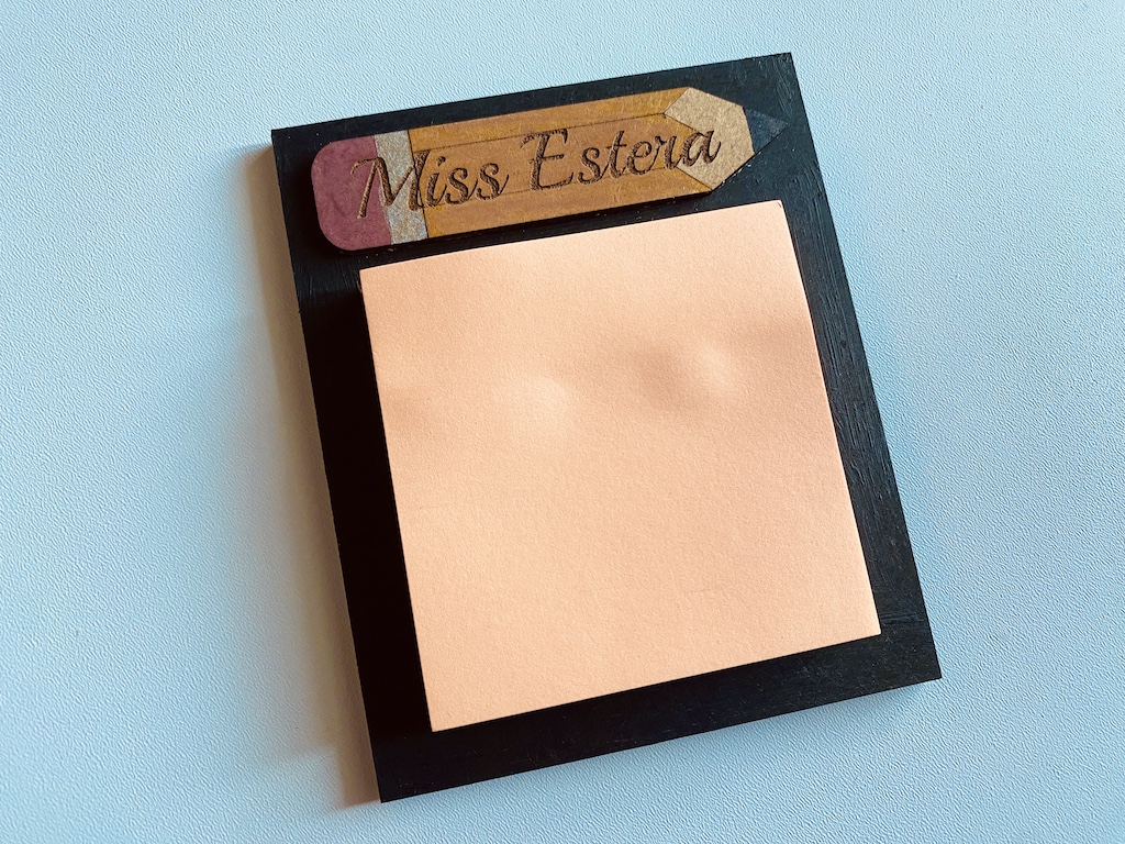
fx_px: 845
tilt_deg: -81.5
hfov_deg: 67.3
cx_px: 562
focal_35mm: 26
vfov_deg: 53.1
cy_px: 422
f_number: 1.8
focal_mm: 4.25
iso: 125
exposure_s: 1/98
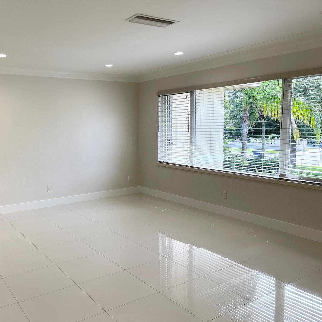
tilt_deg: -6.5
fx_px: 326
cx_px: 117
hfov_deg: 51.9
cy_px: 163
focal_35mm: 31
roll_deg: +1.7
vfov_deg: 52.5
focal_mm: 5.1
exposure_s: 1/154
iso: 32
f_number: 1.6
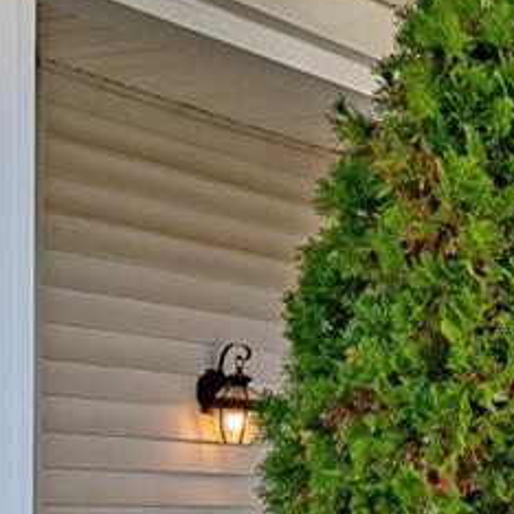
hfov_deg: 15.2
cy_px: 534
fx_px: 1747
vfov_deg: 16.3
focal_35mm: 104
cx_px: 828
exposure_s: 1/250
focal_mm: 14
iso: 400
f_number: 8
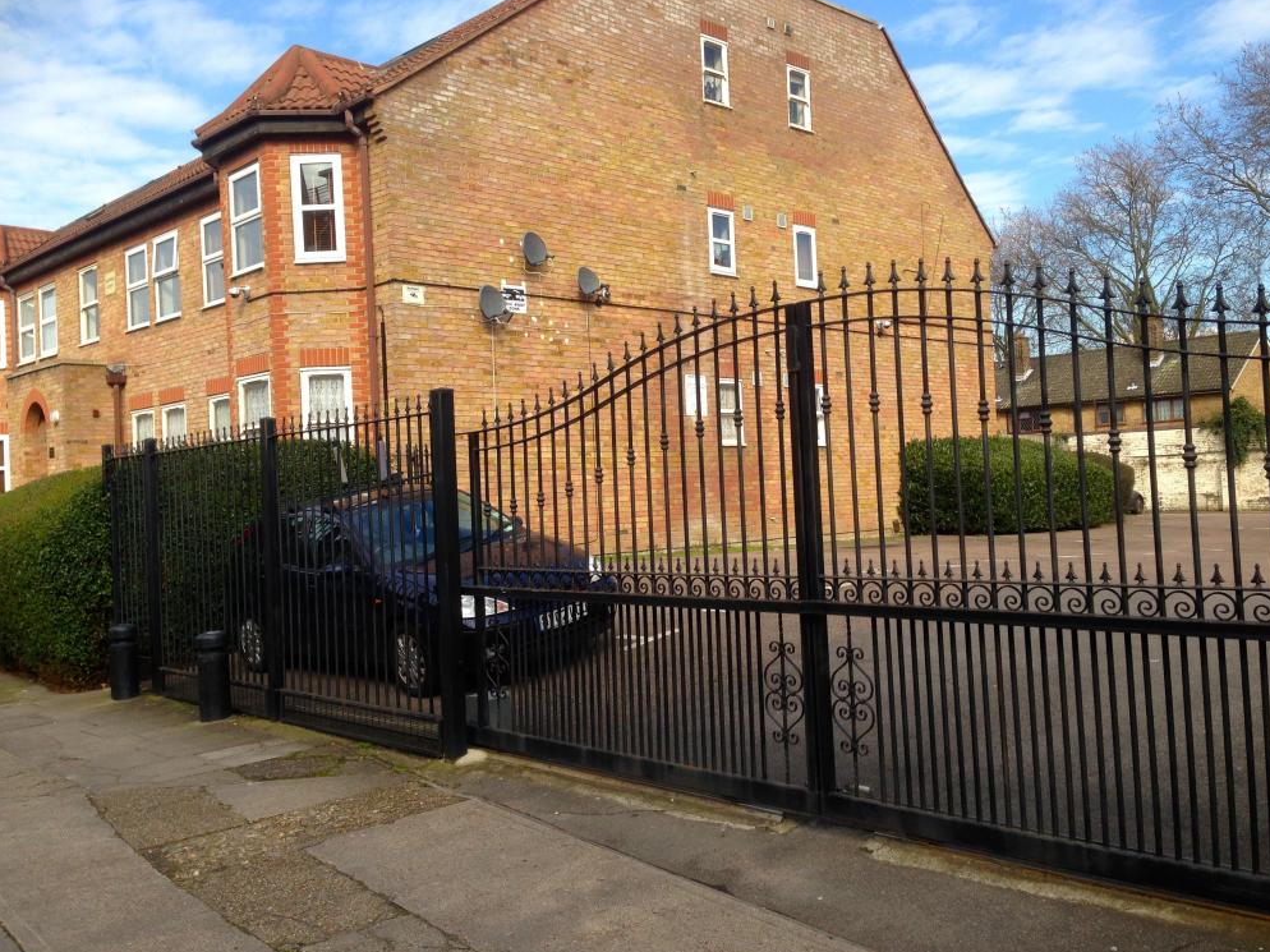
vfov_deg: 41.8
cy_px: 470
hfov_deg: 54.0
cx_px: 653
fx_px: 1247
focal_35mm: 34
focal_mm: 4.12
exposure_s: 1/704
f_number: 2.4
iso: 50
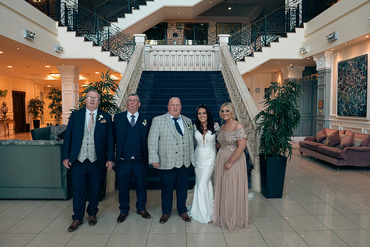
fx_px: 255
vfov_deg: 51.6
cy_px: 123
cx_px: 189
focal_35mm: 25
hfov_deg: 71.9
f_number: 5.6
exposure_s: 1/125
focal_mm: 24
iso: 1250
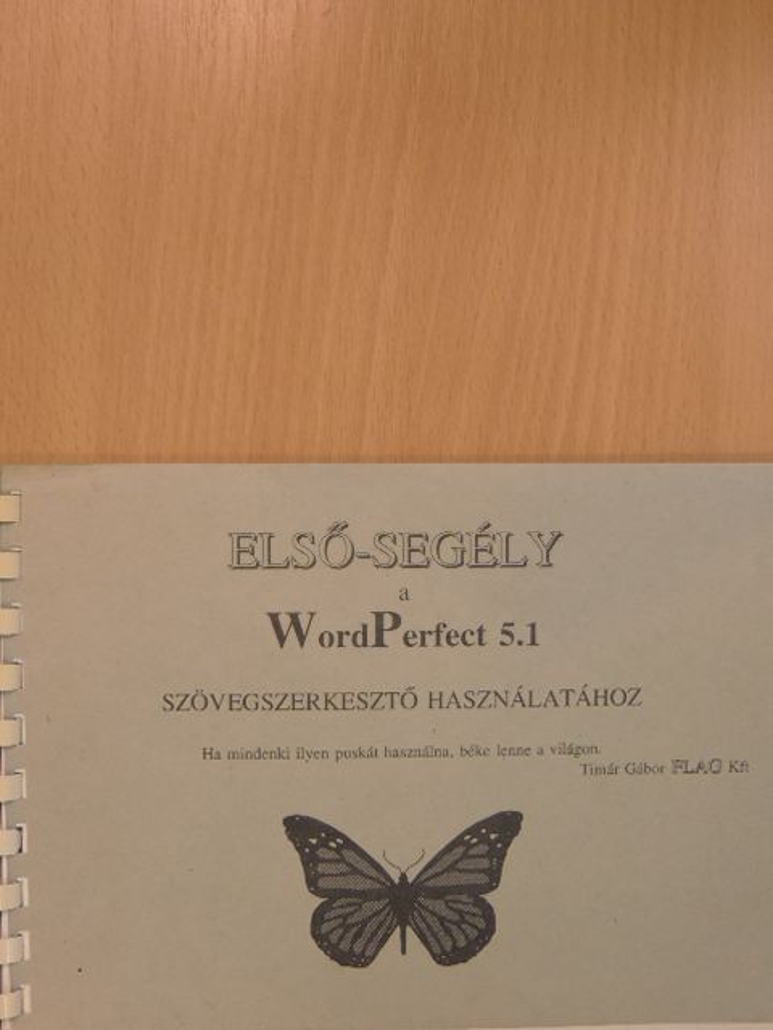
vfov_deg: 40.4
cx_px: 386
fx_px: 1399
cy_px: 515
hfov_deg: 30.9
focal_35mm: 47
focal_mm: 8.3
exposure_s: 1/50
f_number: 3.5
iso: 250
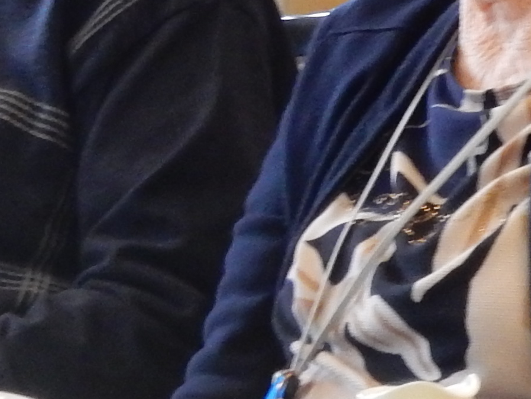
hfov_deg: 4.6
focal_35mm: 431
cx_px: 693
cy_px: -400
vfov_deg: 3.4
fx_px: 6613
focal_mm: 14.9
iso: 400
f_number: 5
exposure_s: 1/13
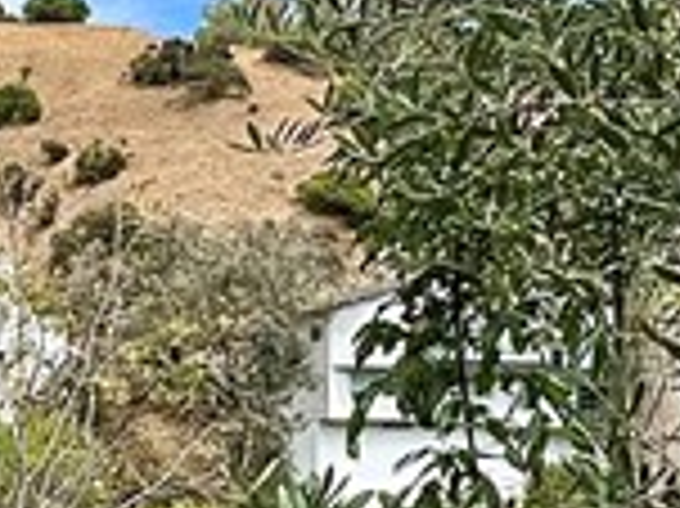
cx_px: -333
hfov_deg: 18.4
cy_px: 521
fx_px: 1865
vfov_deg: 15.2
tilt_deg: -1.6
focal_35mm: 95
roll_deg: -0.6
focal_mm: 2.22
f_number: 2.2
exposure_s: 1/1984
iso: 40
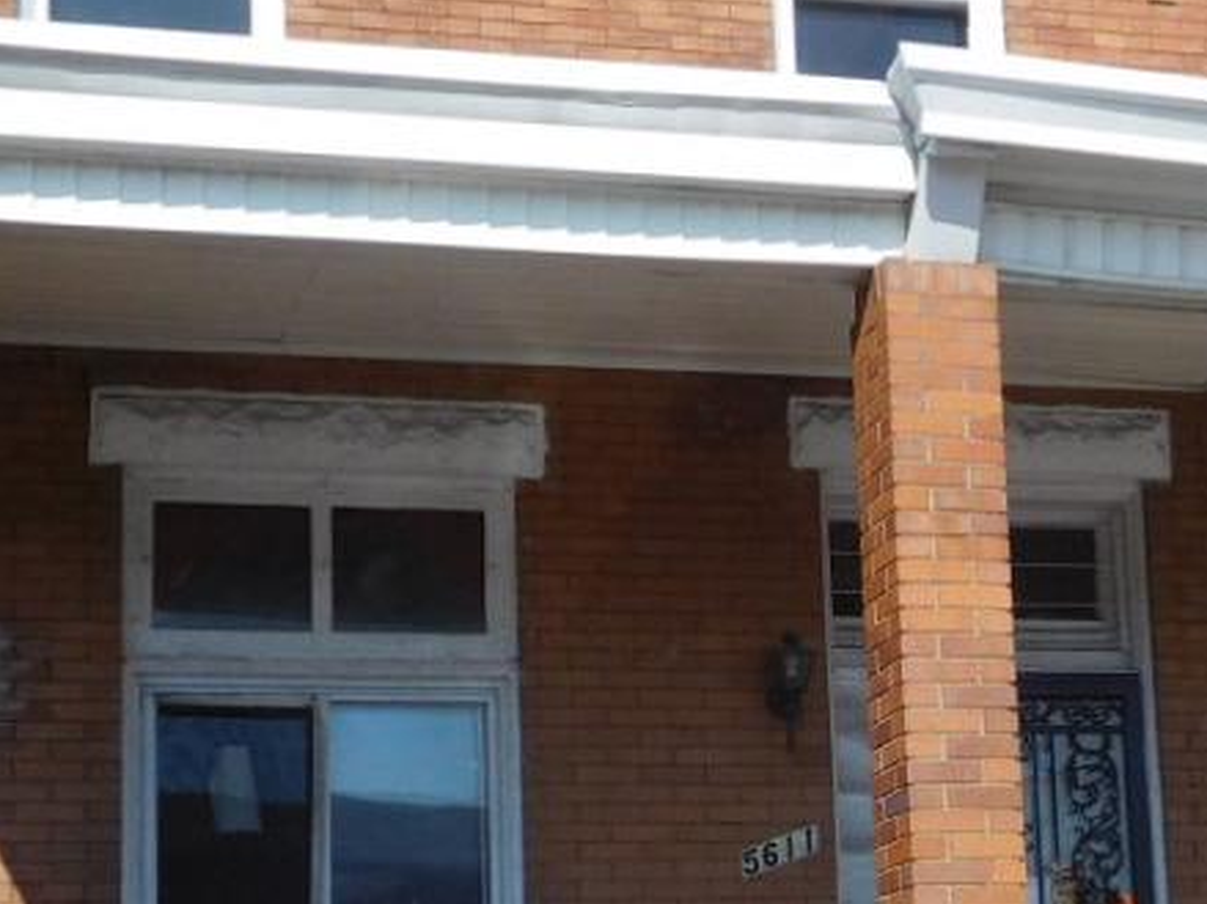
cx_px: 830
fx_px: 2858
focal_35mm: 82
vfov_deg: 17.8
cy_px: 720
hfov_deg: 23.7
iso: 125
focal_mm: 4.5
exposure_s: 1/1500
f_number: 3.4
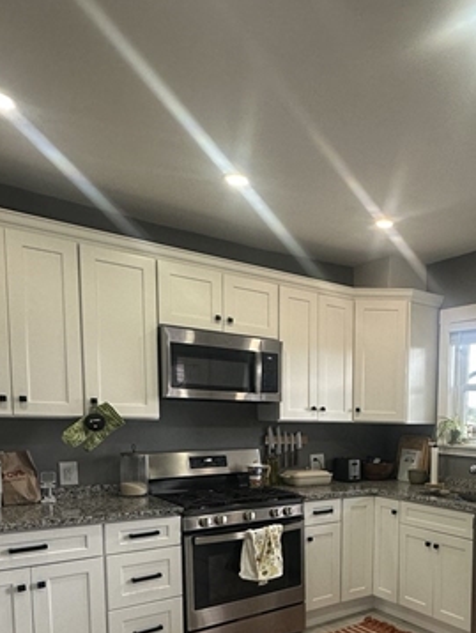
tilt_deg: -4.3
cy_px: 474
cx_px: 423
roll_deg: -1.9
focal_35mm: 30
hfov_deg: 43.1
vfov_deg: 57.0
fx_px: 549
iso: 160
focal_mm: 2.22
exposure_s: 1/120
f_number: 2.2
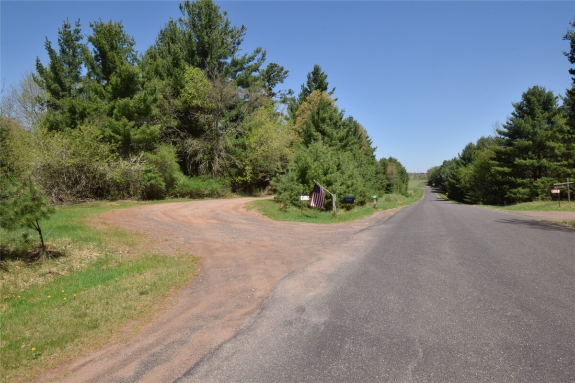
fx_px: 311
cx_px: 288
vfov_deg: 63.2
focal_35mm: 20
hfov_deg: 85.4
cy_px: 192
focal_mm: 13
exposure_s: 1/200
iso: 320
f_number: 22
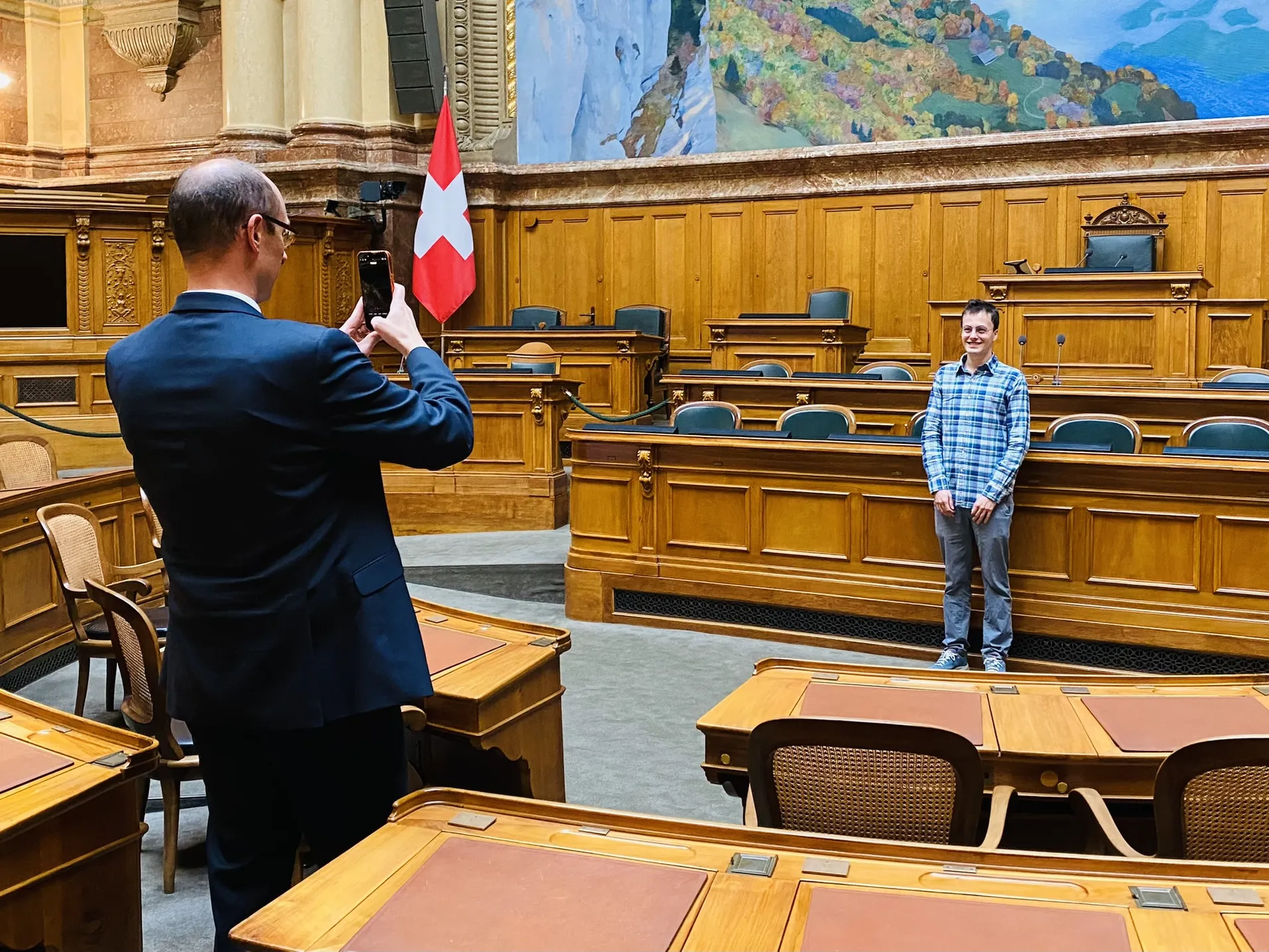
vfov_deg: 53.1
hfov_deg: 67.3
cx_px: 634
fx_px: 953
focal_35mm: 26
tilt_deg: -2.6
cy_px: 476
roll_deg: -0.8
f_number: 1.8
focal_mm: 4.25
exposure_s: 1/50
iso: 320
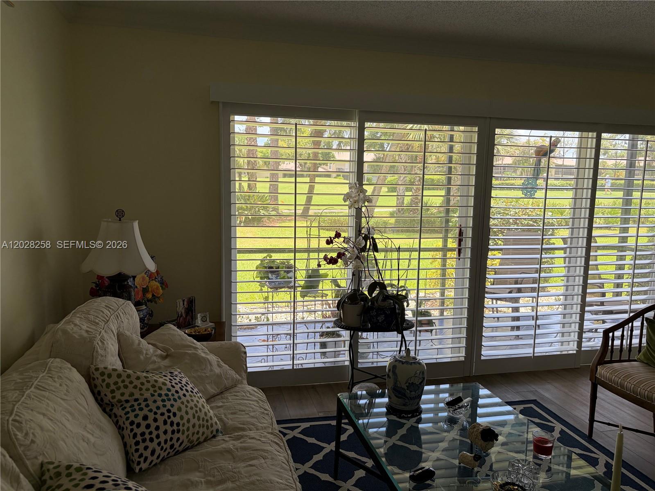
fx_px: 492
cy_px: 246
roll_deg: -0.5
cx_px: 328
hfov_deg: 67.3
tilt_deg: -7.5
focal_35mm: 26
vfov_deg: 53.1
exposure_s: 1/367
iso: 50
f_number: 1.6
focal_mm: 5.96
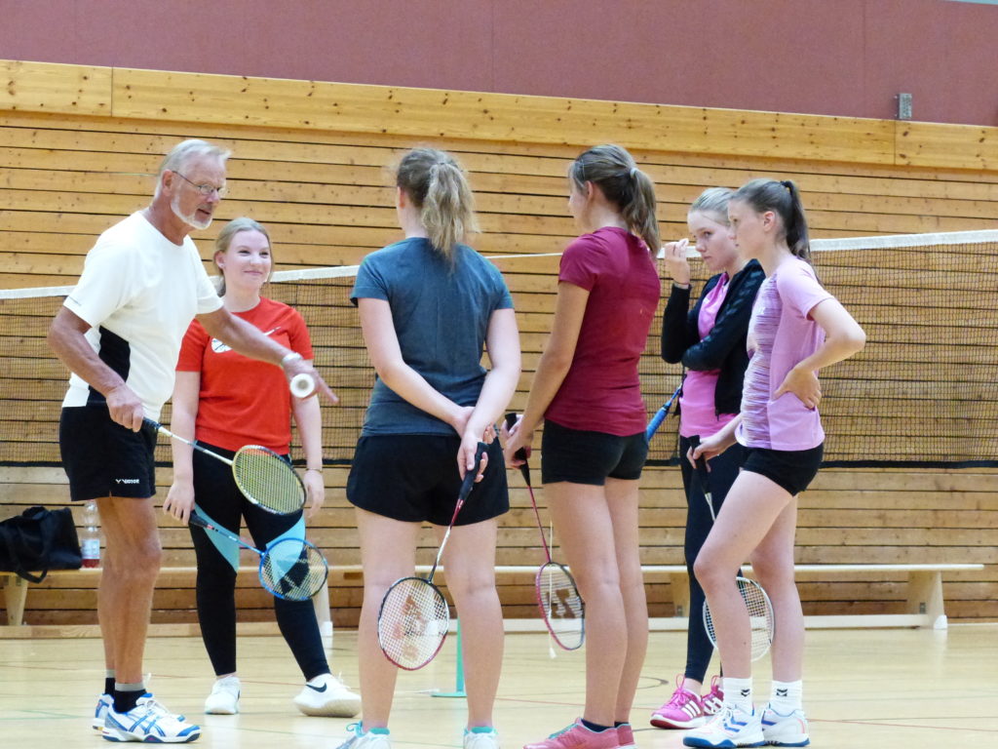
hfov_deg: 11.6
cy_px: 374
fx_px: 4901
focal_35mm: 170
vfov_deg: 8.7
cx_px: 499
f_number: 4
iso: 1600
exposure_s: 1/200
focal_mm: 30.6
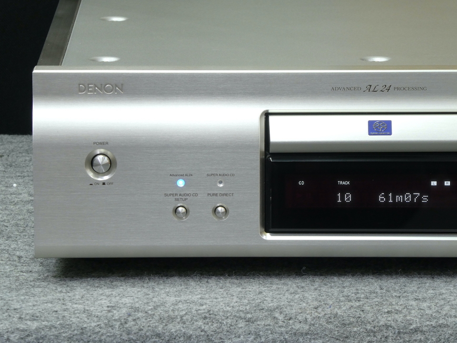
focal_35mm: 214
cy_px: 172
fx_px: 2825
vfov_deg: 6.9
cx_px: 228
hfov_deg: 9.2
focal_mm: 38.4
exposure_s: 1/4
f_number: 5.6
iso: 200
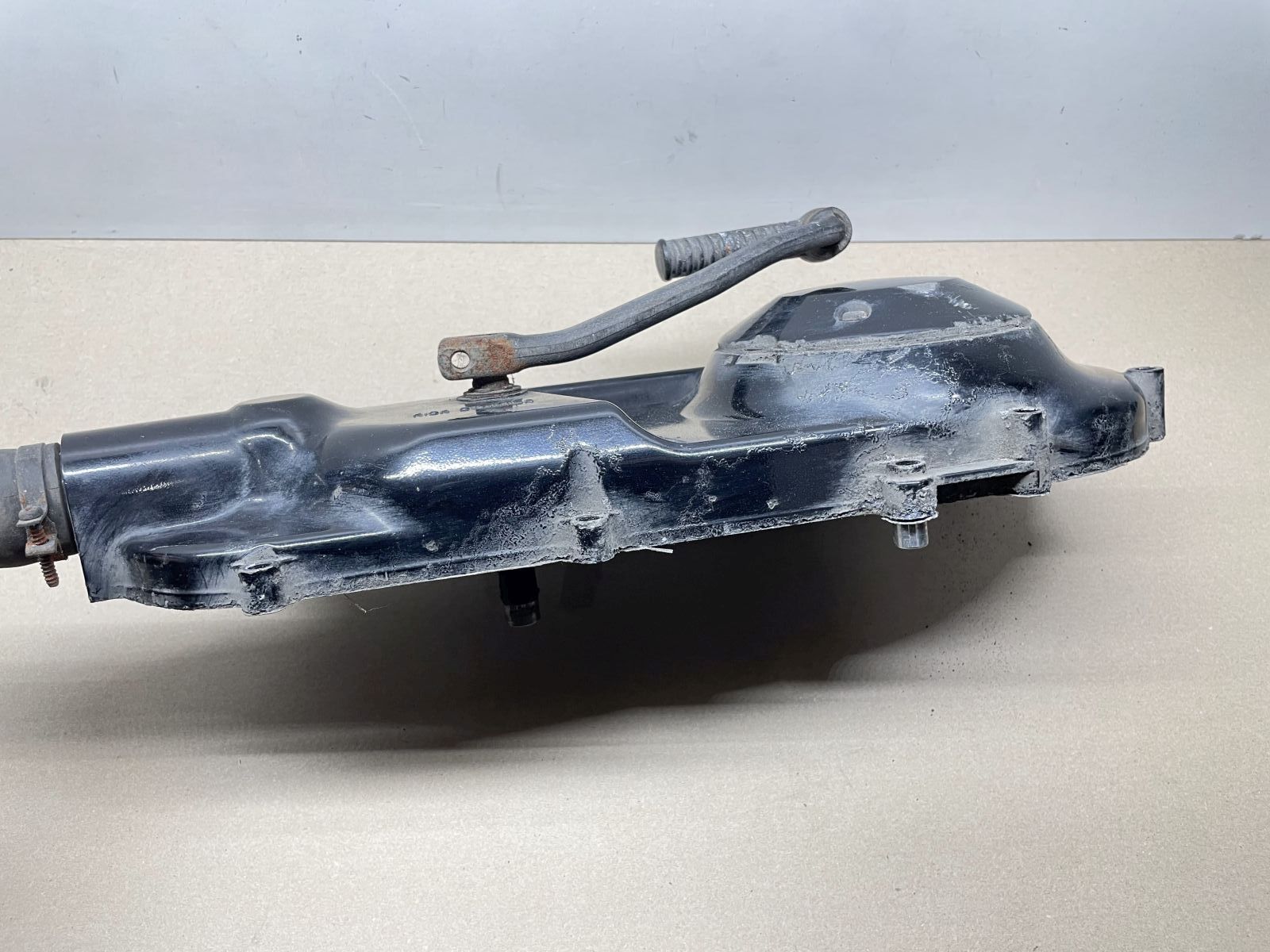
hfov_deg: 67.3
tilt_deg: -61.2
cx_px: 635
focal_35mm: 26
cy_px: 476
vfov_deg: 53.1
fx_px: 954
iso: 80
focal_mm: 4.2
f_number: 1.6
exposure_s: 1/50
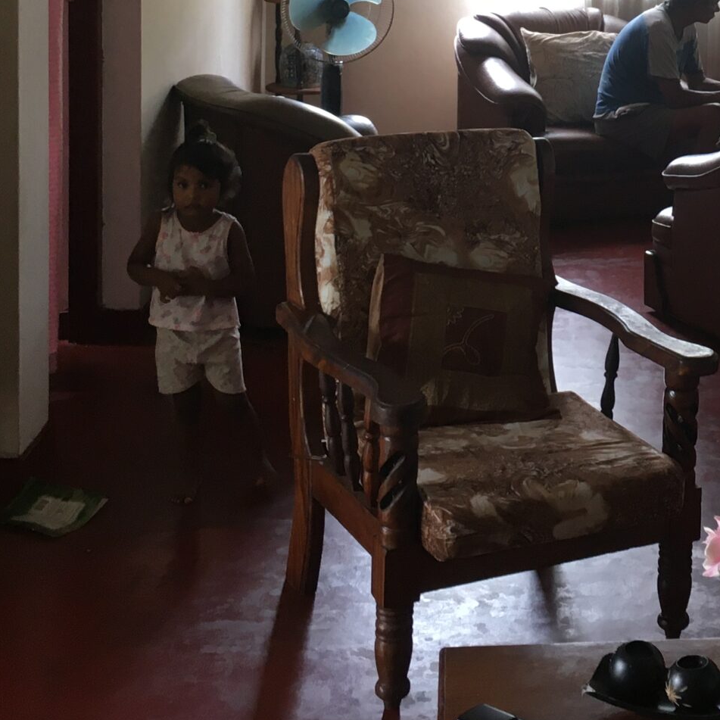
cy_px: 12
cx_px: 652
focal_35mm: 69
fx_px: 1624
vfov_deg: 24.0
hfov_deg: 24.3
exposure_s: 1/33
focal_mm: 4.15
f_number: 2.2
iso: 64
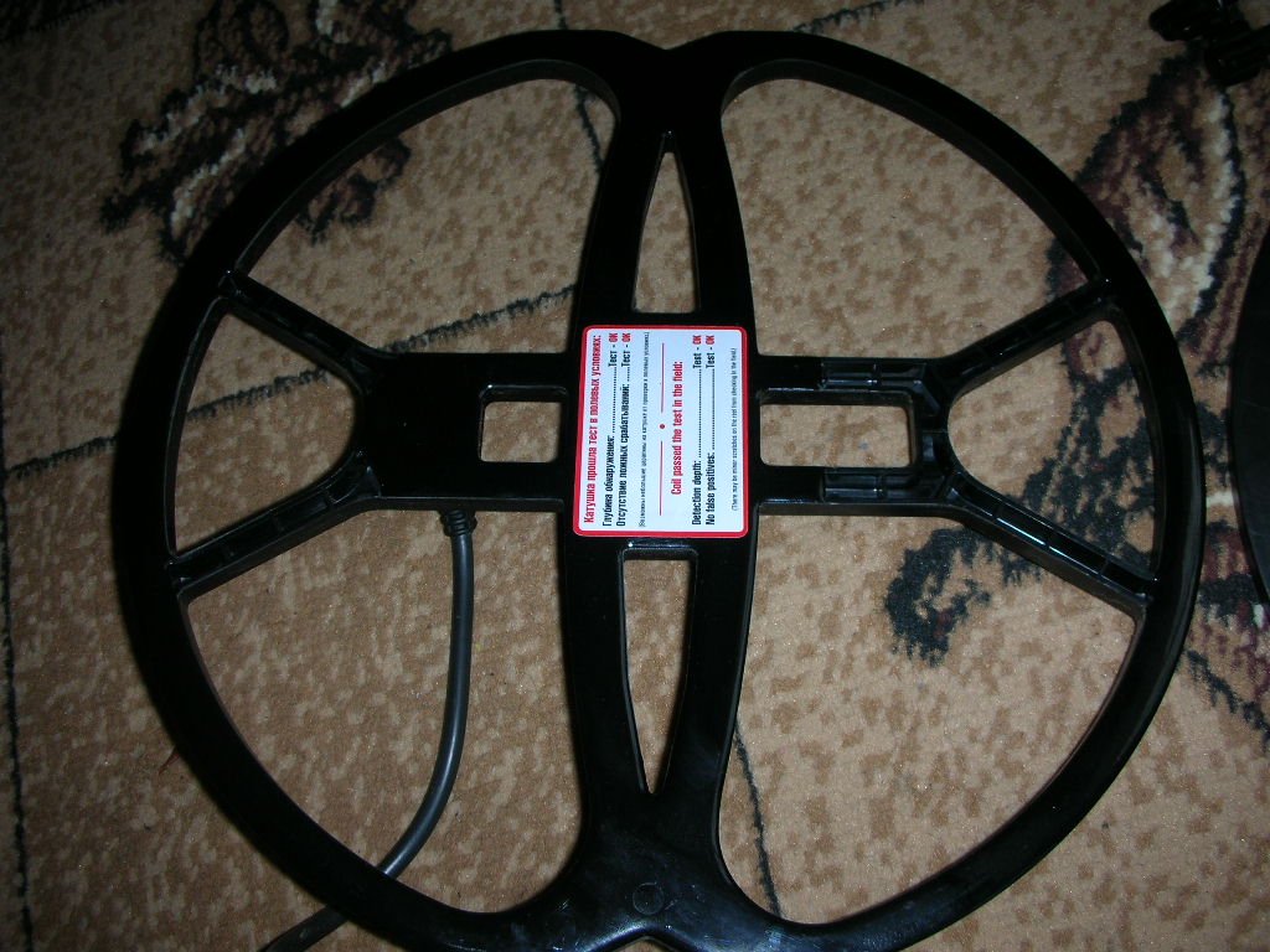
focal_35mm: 35
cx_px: 635
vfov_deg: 40.7
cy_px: 476
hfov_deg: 52.6
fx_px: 1284
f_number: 3
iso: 50
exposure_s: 1/60.1
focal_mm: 5.8
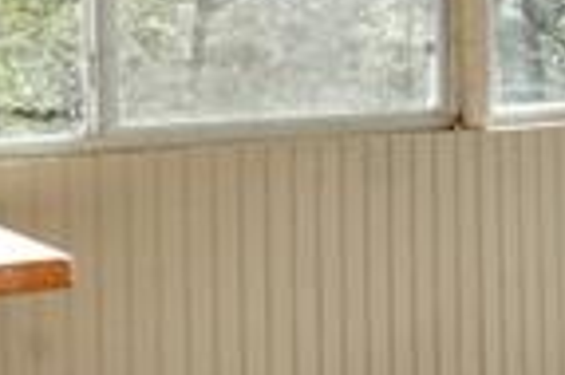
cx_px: 1055
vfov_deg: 15.6
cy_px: 26
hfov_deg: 18.1
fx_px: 1348
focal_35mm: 86
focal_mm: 12
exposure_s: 1/25
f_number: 10
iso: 800
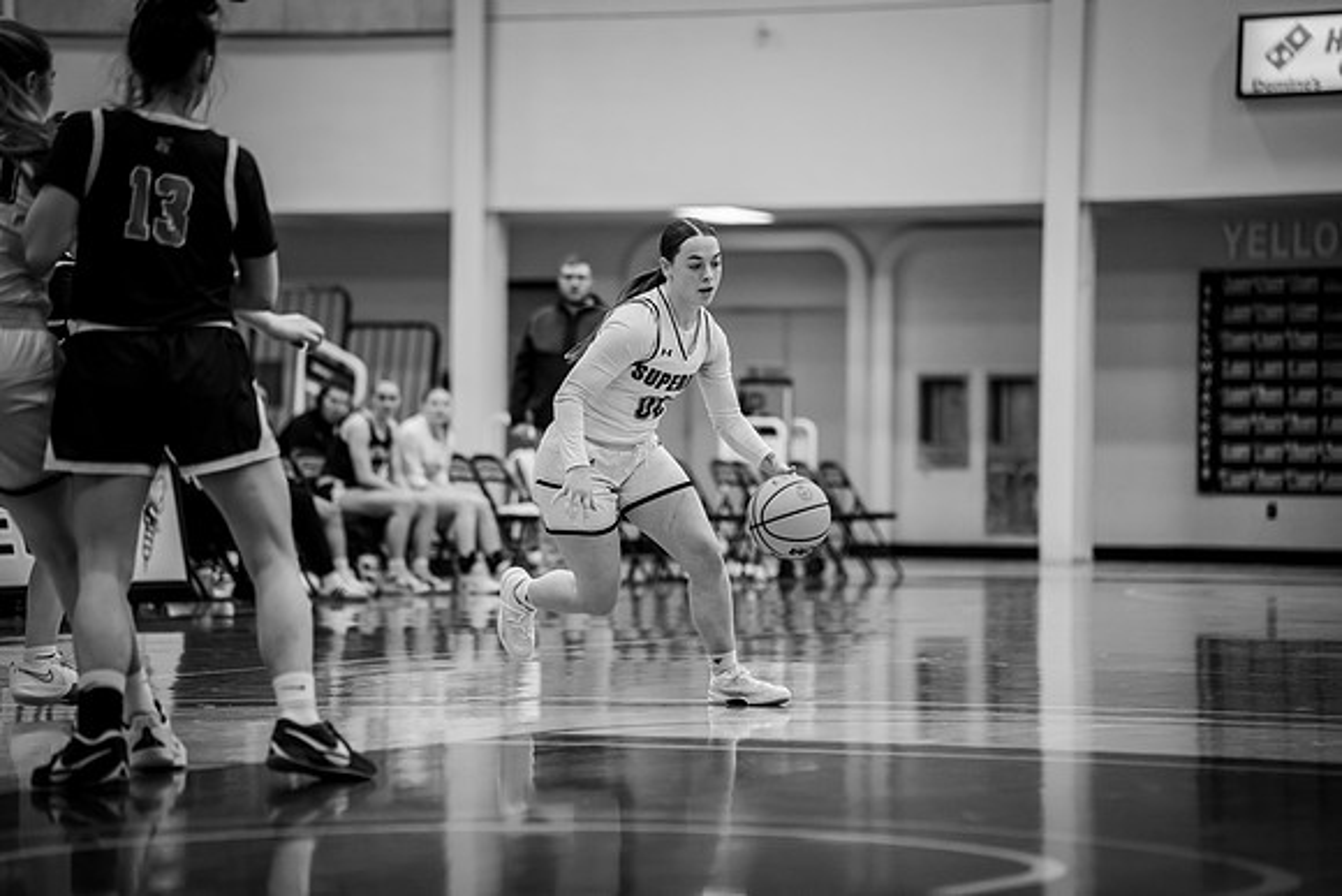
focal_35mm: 153
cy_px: 448
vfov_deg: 9.0
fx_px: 5696
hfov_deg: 13.4
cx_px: 678
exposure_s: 1/640
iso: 1600
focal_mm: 150
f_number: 2.8
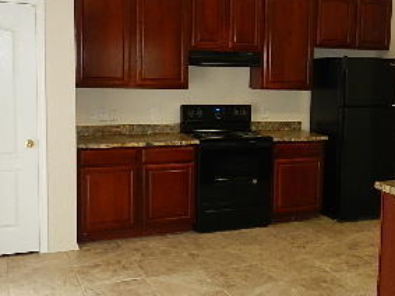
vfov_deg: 28.0
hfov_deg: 36.1
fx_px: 593
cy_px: 128
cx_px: 292
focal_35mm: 52
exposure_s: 1/30
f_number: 3.4
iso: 180
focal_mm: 4
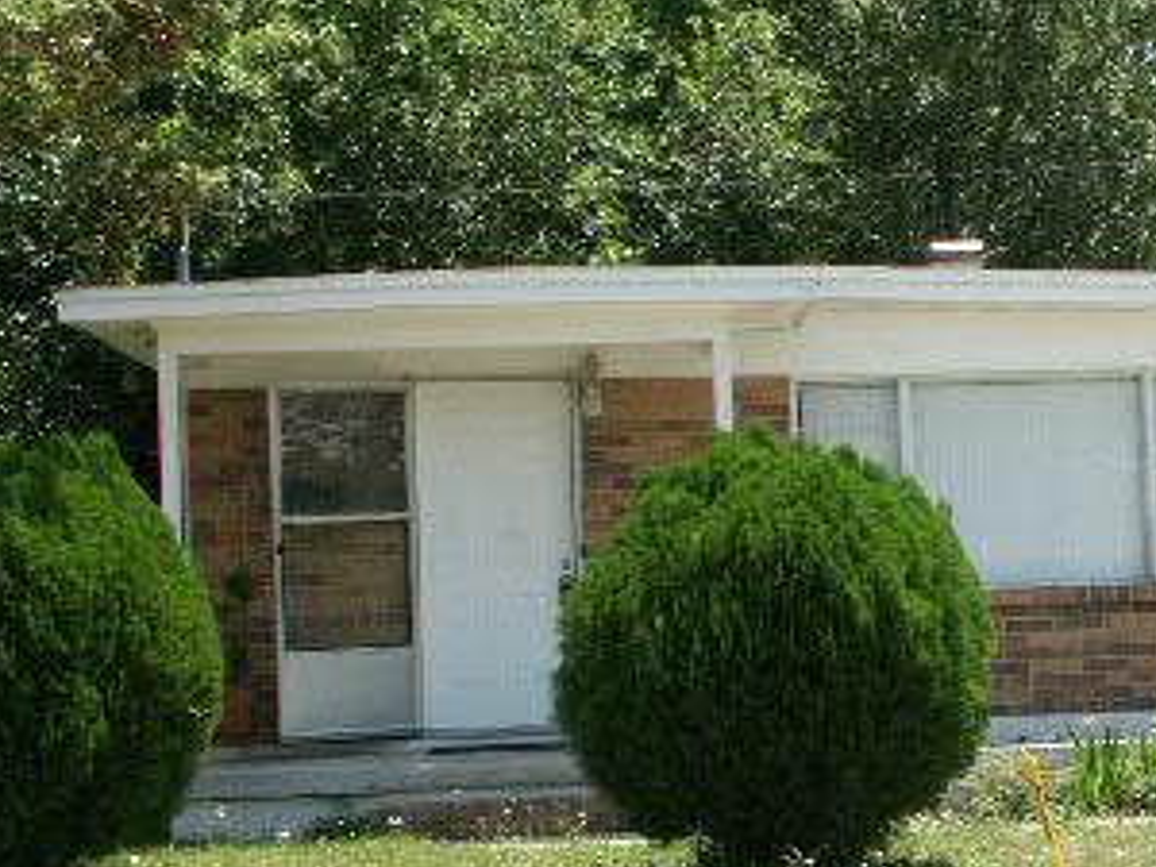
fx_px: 3273
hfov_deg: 19.6
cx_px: 1083
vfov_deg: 15.1
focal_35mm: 98
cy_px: 474
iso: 100
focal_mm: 11.82
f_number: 6.7
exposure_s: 1/250
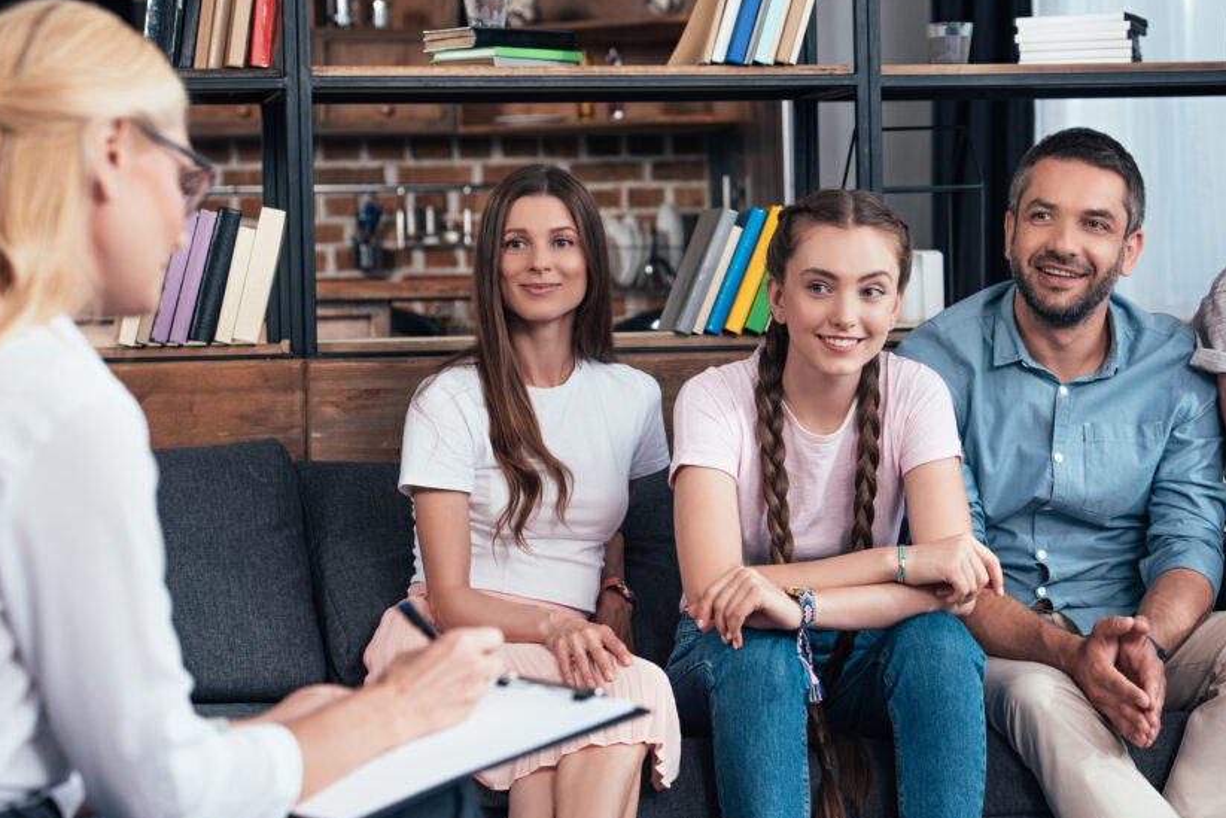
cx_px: 727
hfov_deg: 19.1
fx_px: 3644
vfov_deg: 12.8
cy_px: 348
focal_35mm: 107
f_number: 5
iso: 125
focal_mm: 86
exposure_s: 1/160
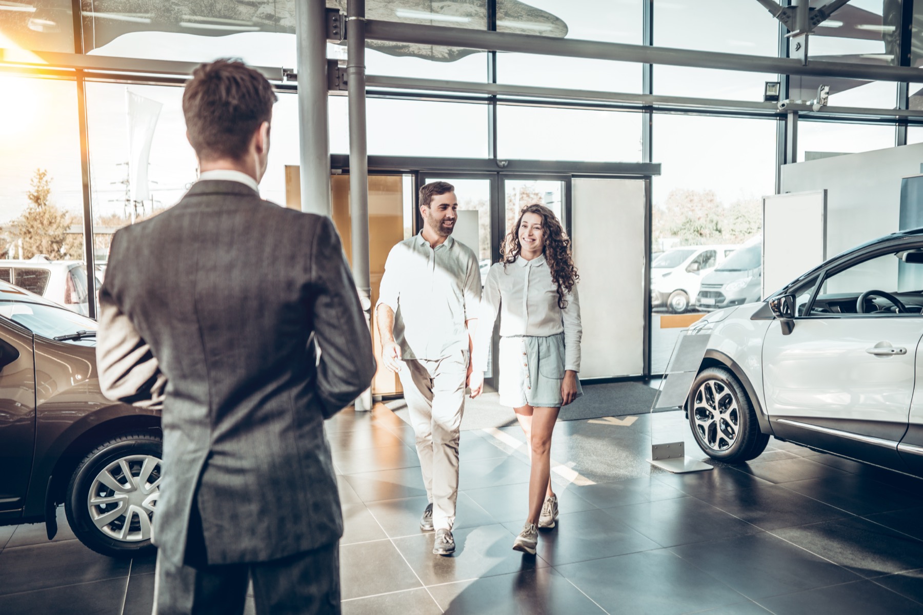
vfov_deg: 43.6
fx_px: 769
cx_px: 462
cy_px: 308
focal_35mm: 30
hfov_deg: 61.9
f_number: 2.5
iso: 250
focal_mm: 30
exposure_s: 1/320
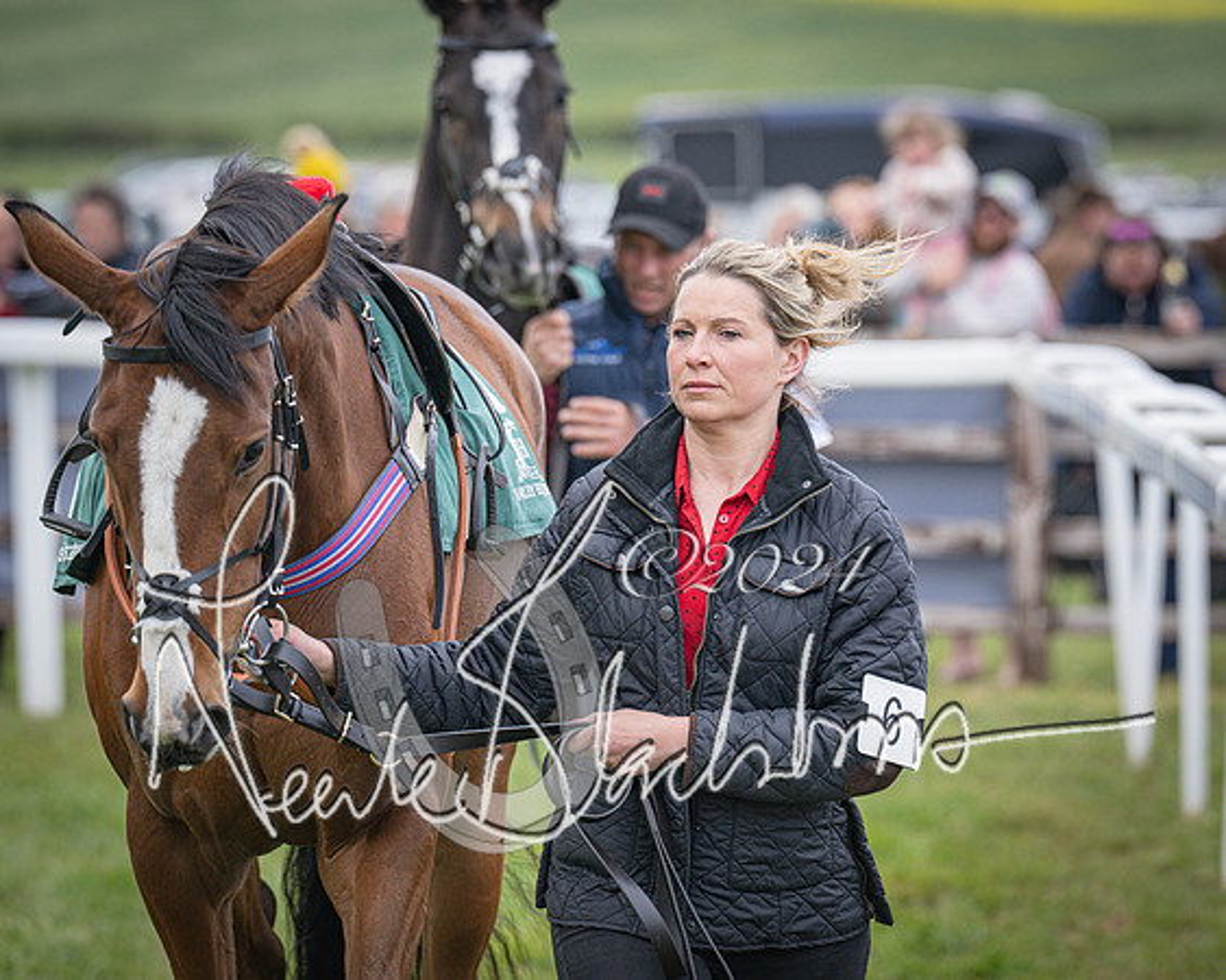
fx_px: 12599
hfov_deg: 5.6
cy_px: 500
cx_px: 618
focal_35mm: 347
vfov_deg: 4.5
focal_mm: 200
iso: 400
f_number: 4.5
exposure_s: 1/1000
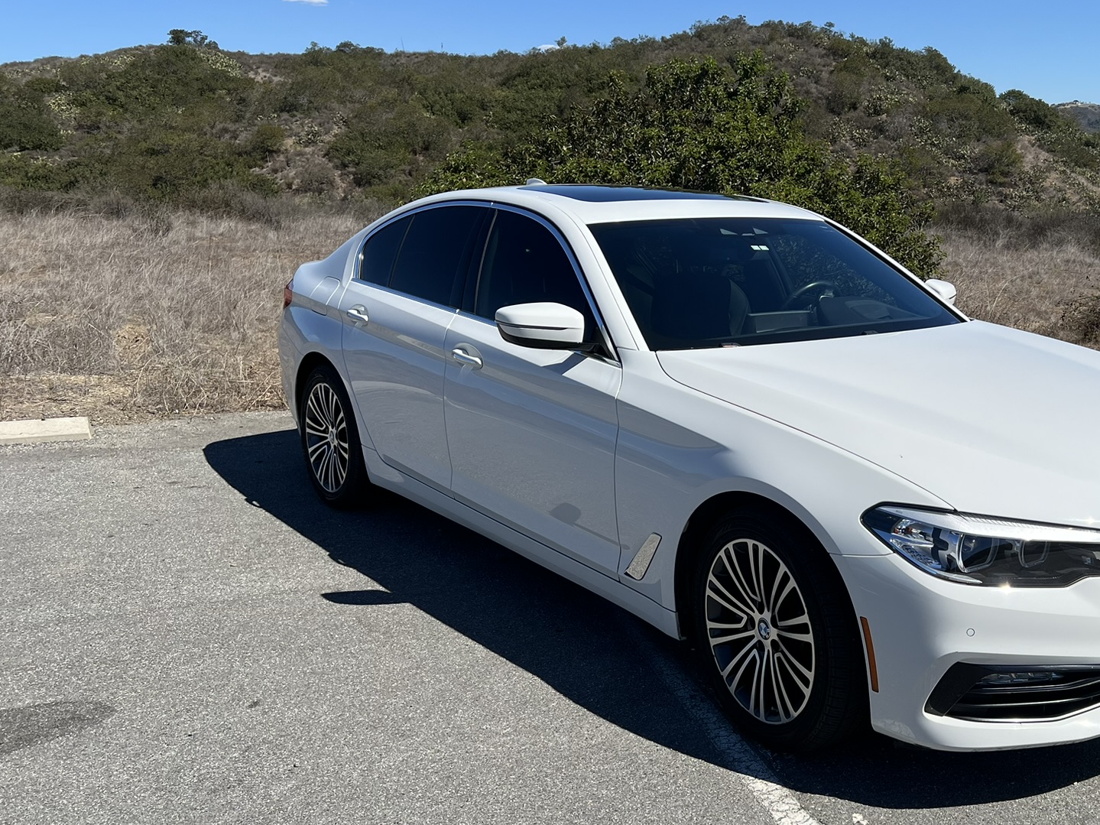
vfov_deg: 38.7
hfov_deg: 49.0
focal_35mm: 37
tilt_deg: -11.4
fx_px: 1176
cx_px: 758
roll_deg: +1.0
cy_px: 400
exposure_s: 1/6211
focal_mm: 5.7
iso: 50
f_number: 1.5
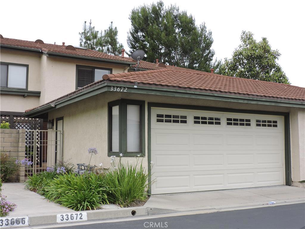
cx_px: 152
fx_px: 379
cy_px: 114
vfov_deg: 33.6
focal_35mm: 43
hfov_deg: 43.9
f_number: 3.4
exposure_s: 1/500
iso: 100
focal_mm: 7.7
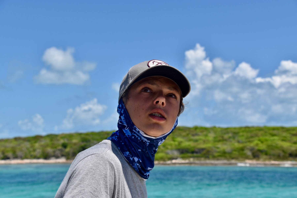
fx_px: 544
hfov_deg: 30.5
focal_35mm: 66
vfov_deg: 20.6
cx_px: 148
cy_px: 99
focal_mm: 44
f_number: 6.3
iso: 160
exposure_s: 1/1000
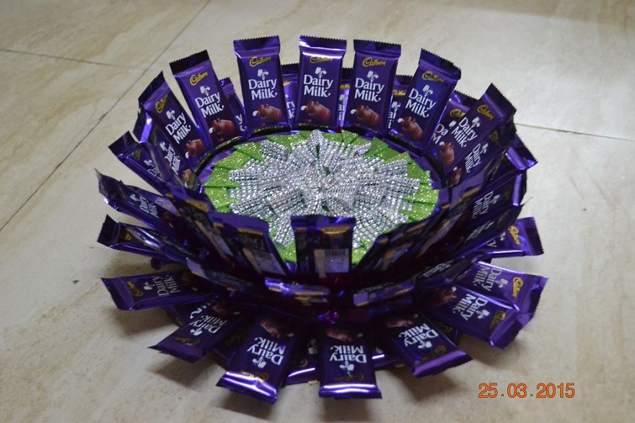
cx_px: 318
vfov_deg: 25.7
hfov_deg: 37.9
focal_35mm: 52
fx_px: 926
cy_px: 212
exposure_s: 1/30
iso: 3200
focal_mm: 35
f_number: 5
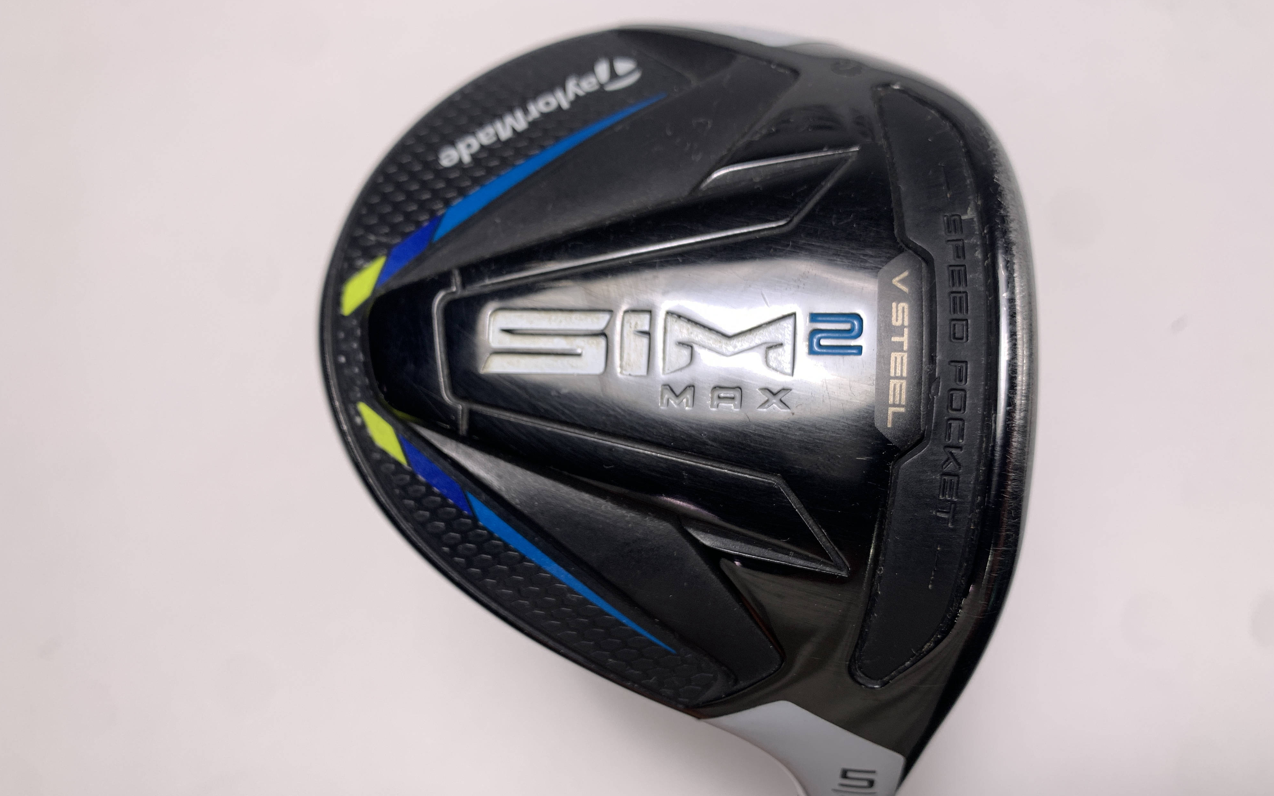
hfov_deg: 66.5
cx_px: 628
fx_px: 972
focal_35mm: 28
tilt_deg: -71.2
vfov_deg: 44.4
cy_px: 455
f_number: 1.8
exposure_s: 1/297
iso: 25
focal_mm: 4.25
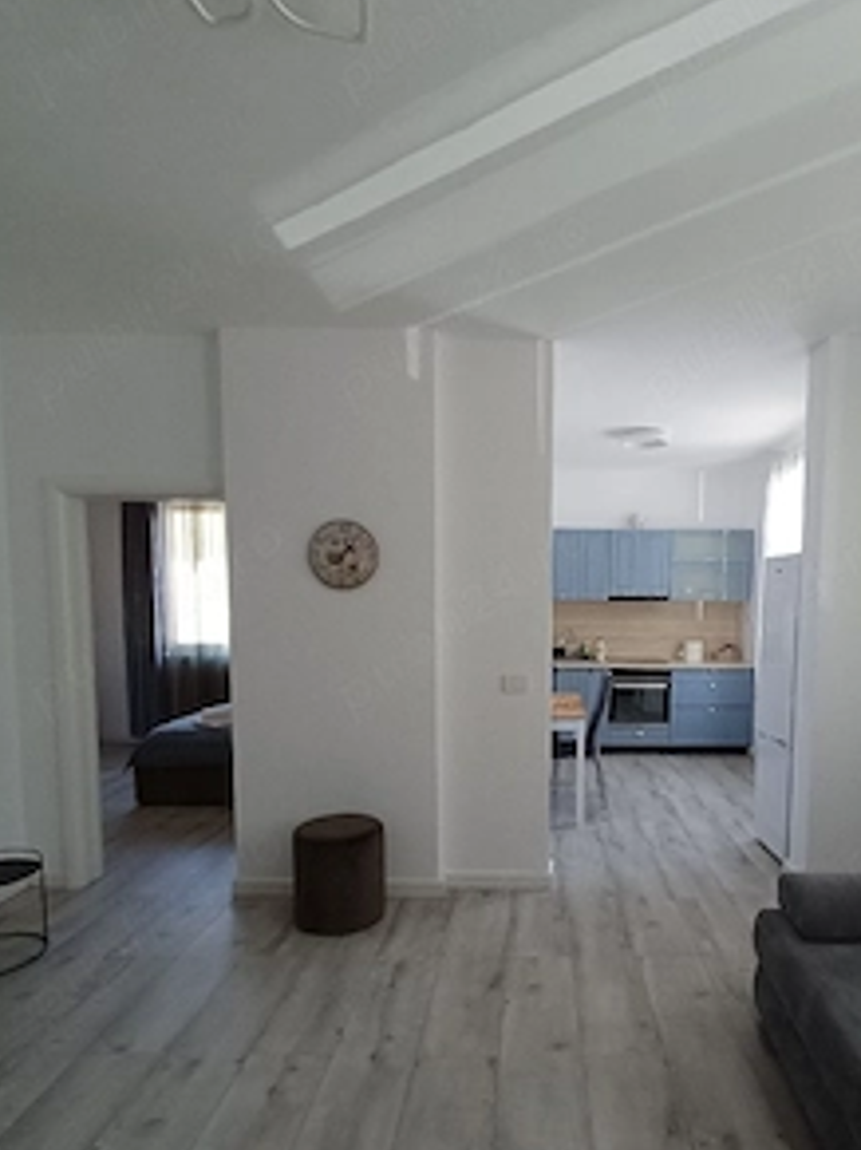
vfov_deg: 75.9
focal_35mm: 22
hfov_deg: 60.2
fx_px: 730
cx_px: 541
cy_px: 664
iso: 200
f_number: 2.2
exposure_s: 1/50
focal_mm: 1.64
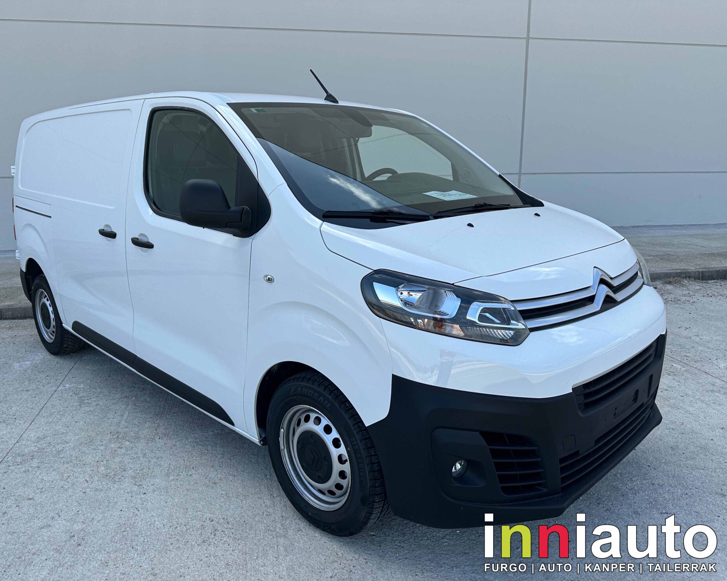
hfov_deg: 66.0
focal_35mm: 26
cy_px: 302
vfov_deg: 54.9
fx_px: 559
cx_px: 349
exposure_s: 1/3200
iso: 80
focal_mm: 6.86
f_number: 1.8
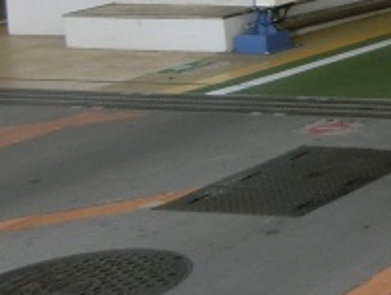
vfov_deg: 12.3
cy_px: -44
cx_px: 948
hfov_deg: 12.7
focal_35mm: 118
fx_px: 1335
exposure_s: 1/250
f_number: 3
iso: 80
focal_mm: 4.24
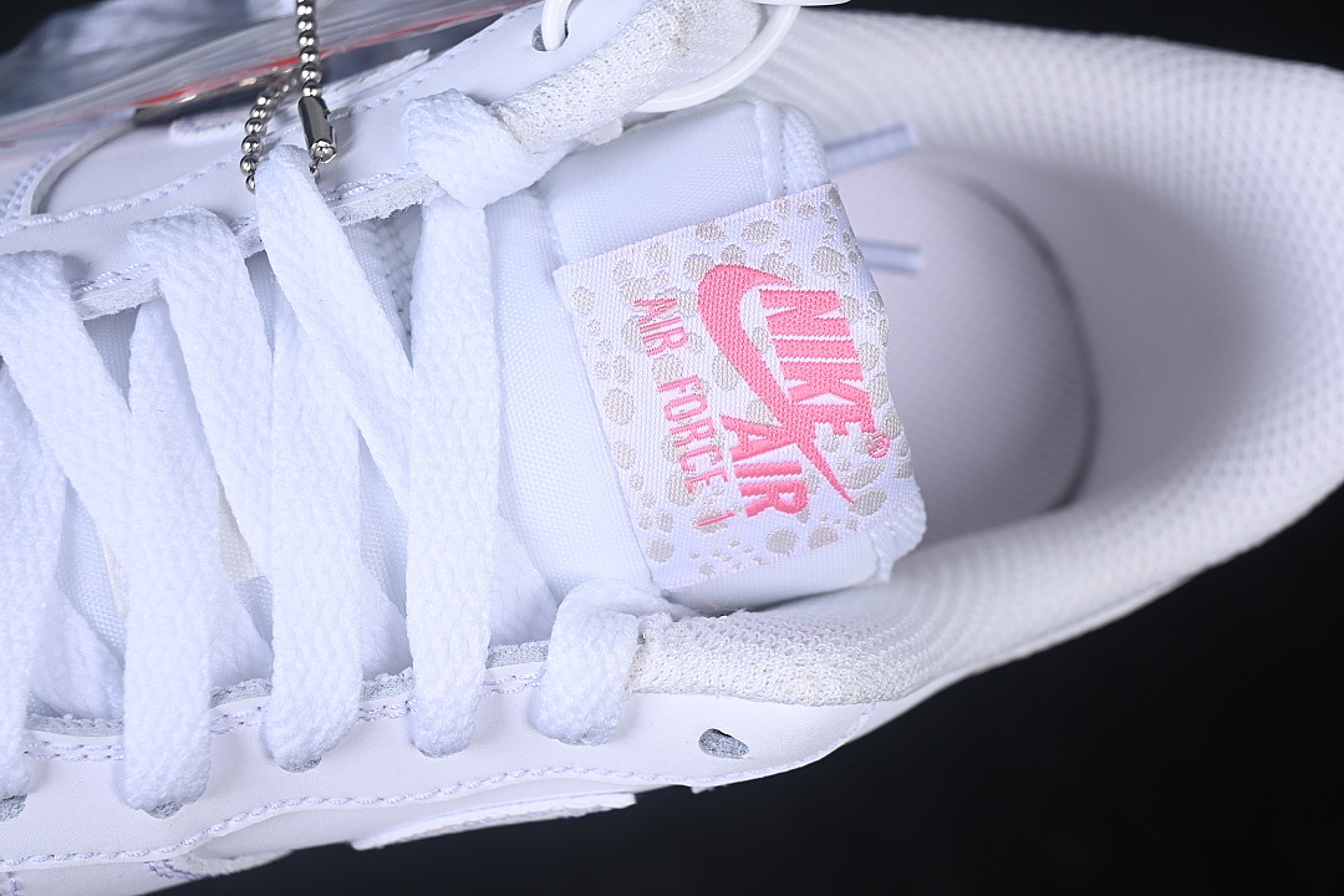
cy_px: 448
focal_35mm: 75
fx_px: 2800
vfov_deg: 18.2
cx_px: 672
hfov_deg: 27.0
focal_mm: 50
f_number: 7.1
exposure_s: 1/80
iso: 160
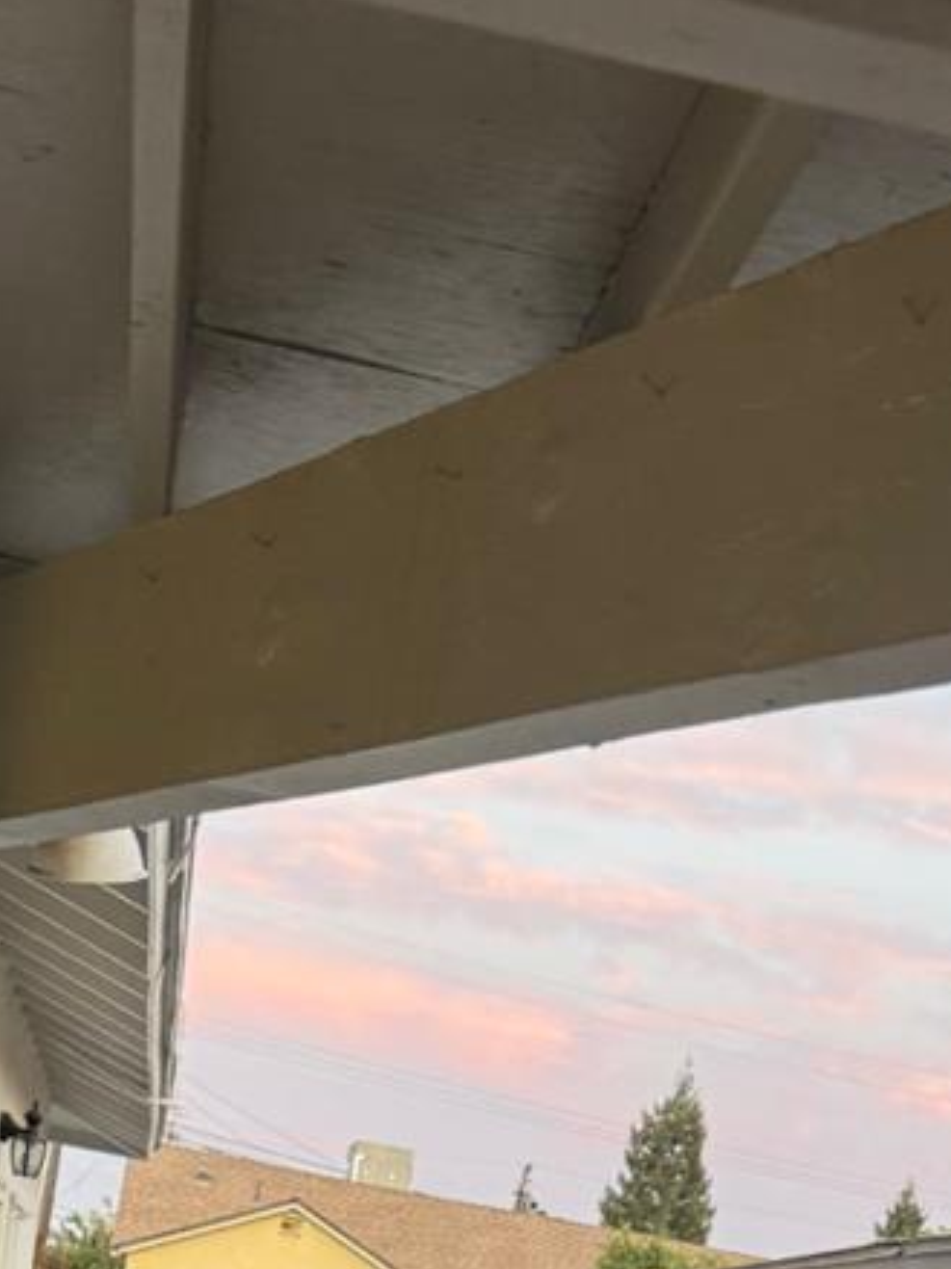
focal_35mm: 82
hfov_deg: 18.0
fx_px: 3005
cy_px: 2051
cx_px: 447
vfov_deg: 19.7
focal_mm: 6.76
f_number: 1.78
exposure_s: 1/60
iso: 160
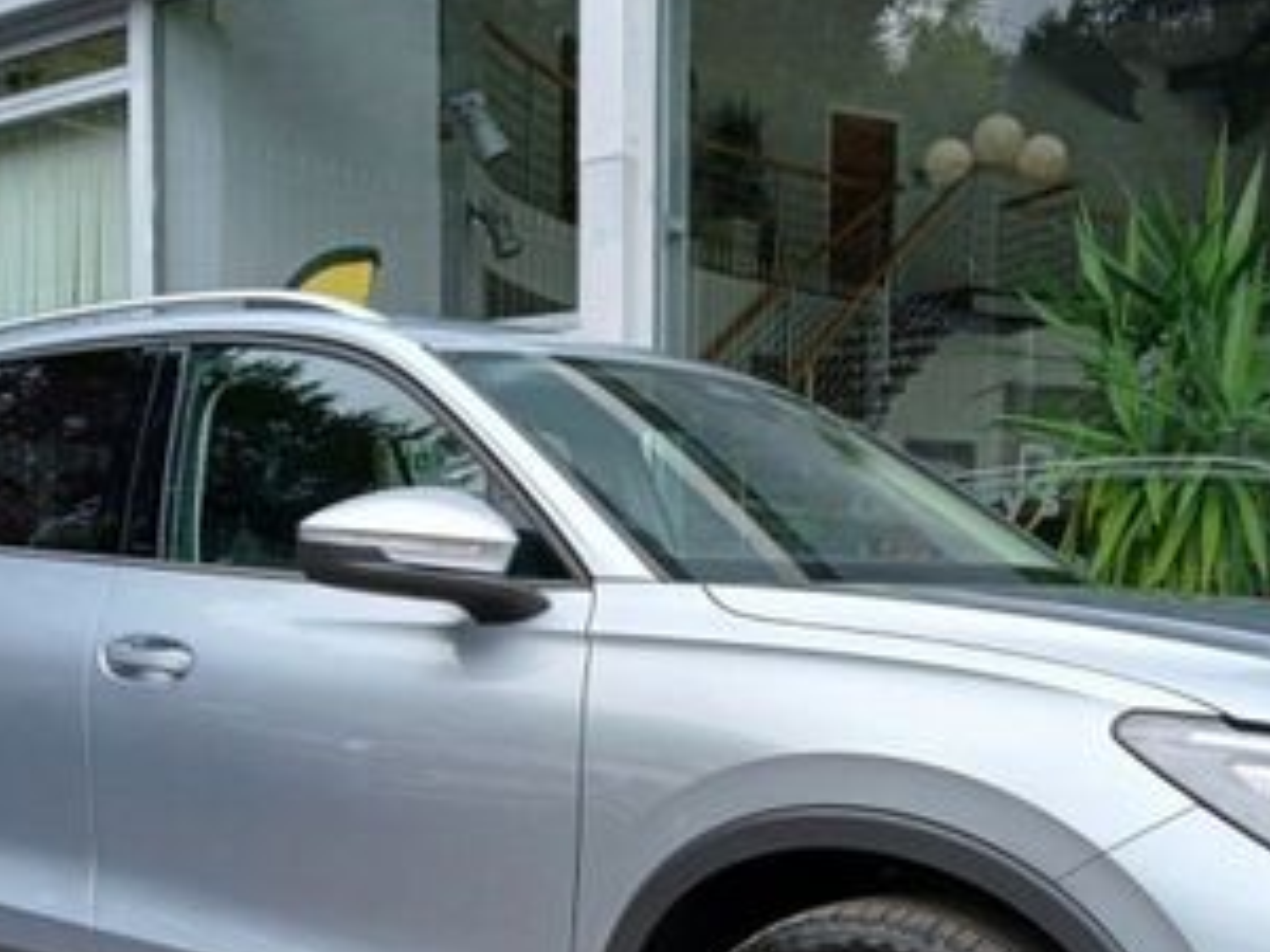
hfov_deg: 36.8
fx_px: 1908
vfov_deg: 27.4
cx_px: 690
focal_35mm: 52
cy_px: 770
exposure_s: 1/100
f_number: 1.8
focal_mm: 3.98
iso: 20
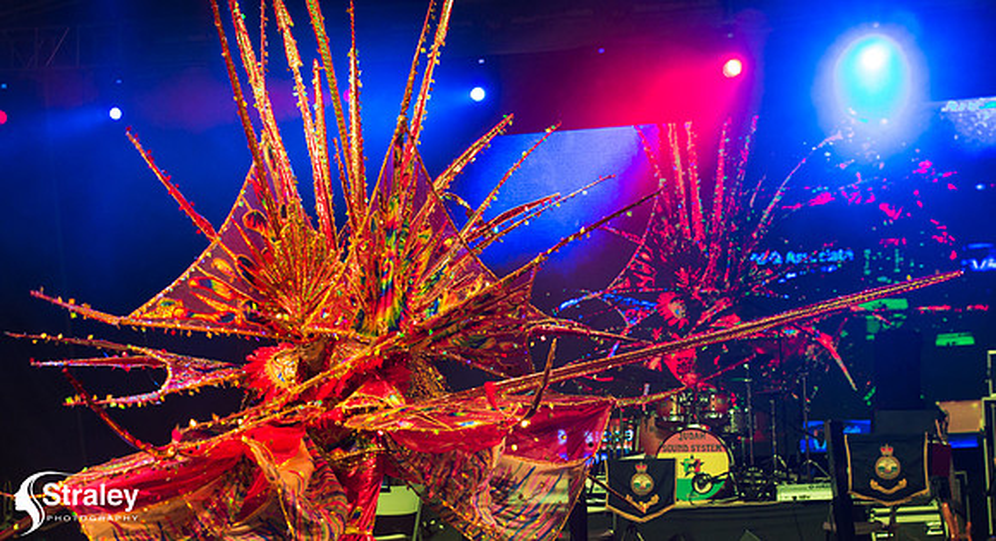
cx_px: 536
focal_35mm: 80
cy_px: 357
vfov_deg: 14.8
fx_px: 2083
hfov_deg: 26.9
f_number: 5.6
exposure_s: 1/320
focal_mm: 70
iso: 2500
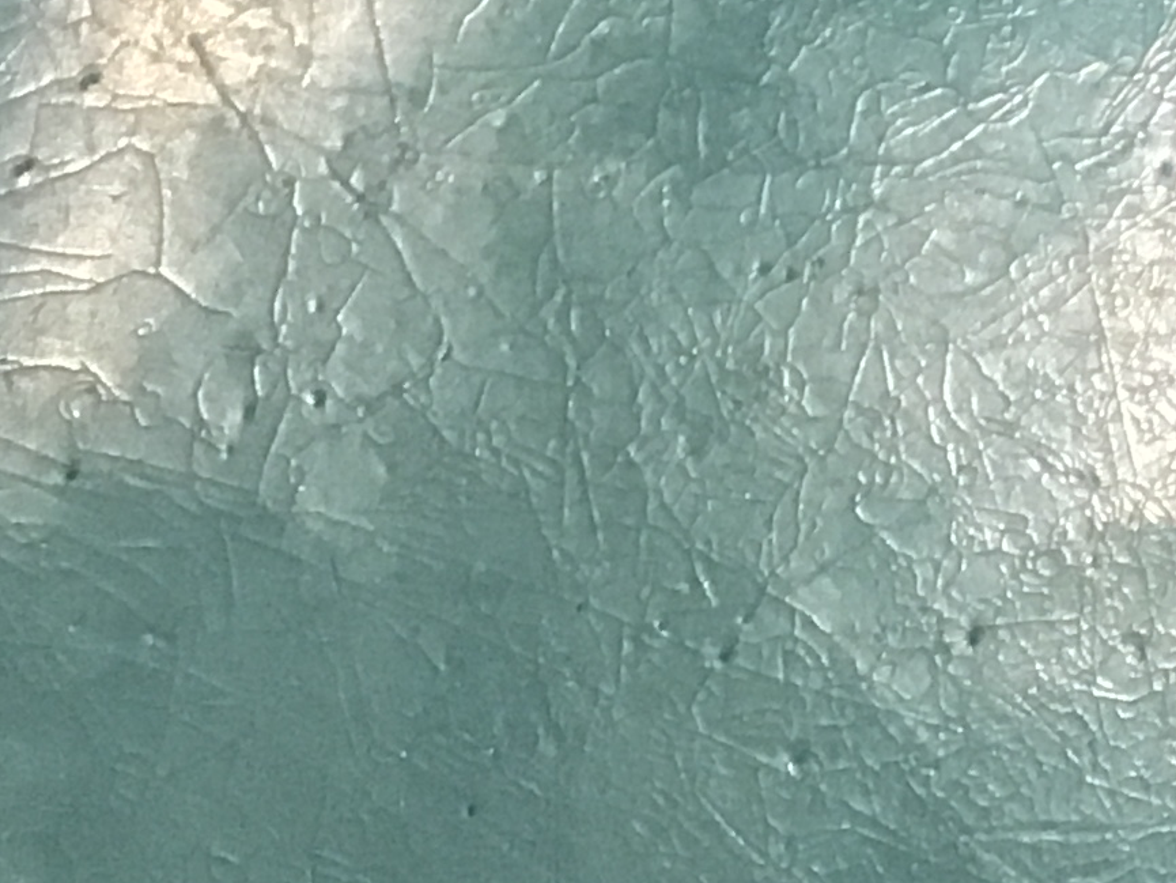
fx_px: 3975
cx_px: 2088
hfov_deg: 14.8
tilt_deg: -73.7
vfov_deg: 12.1
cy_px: -400
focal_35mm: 117
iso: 125
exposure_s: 1/30
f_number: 2.4
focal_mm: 3.3
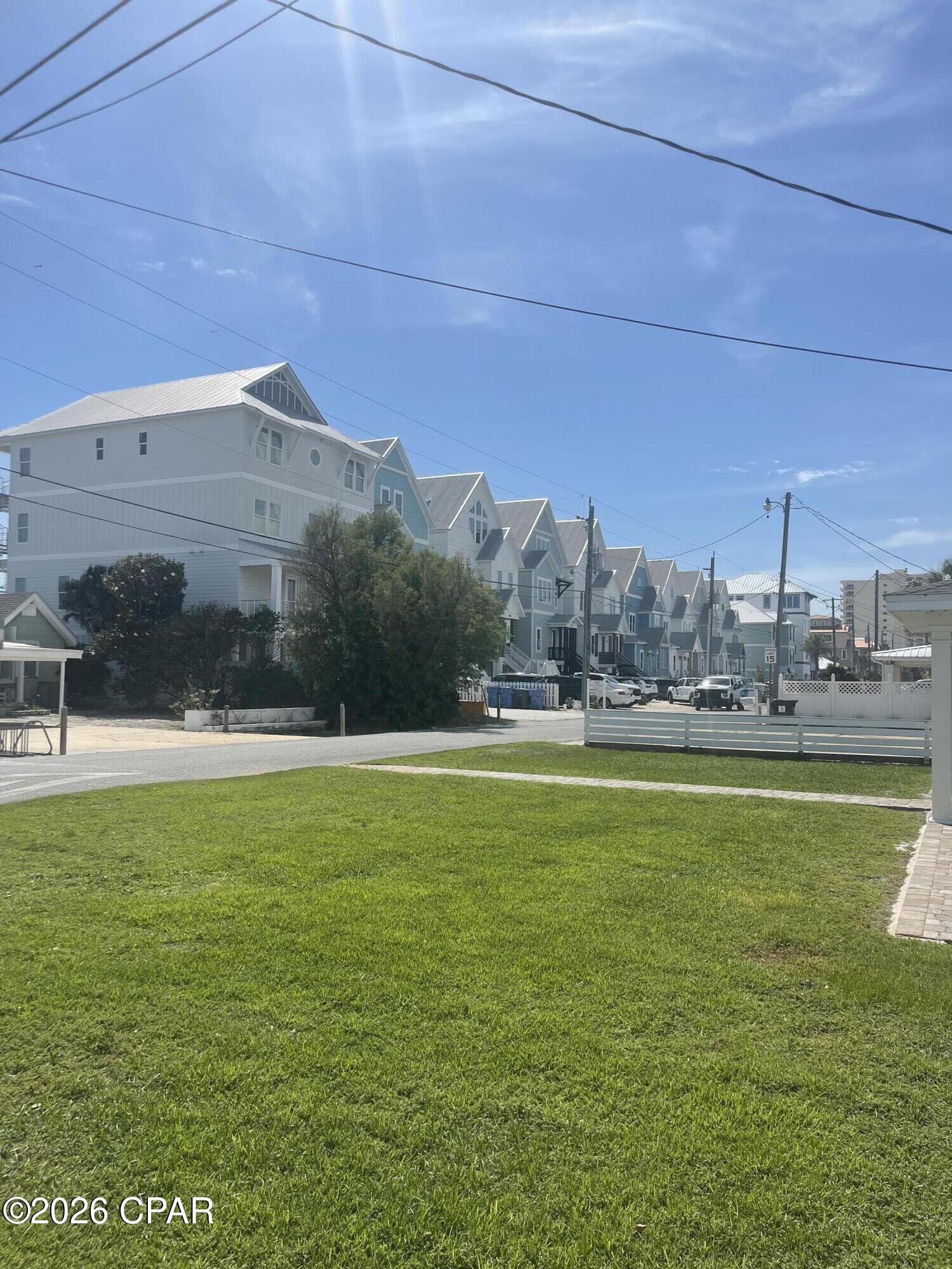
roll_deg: -1.2
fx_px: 917
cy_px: 634
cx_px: 476
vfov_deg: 69.4
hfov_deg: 54.9
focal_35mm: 25
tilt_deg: +1.3
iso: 32
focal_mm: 5.1
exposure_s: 1/5917
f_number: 1.6
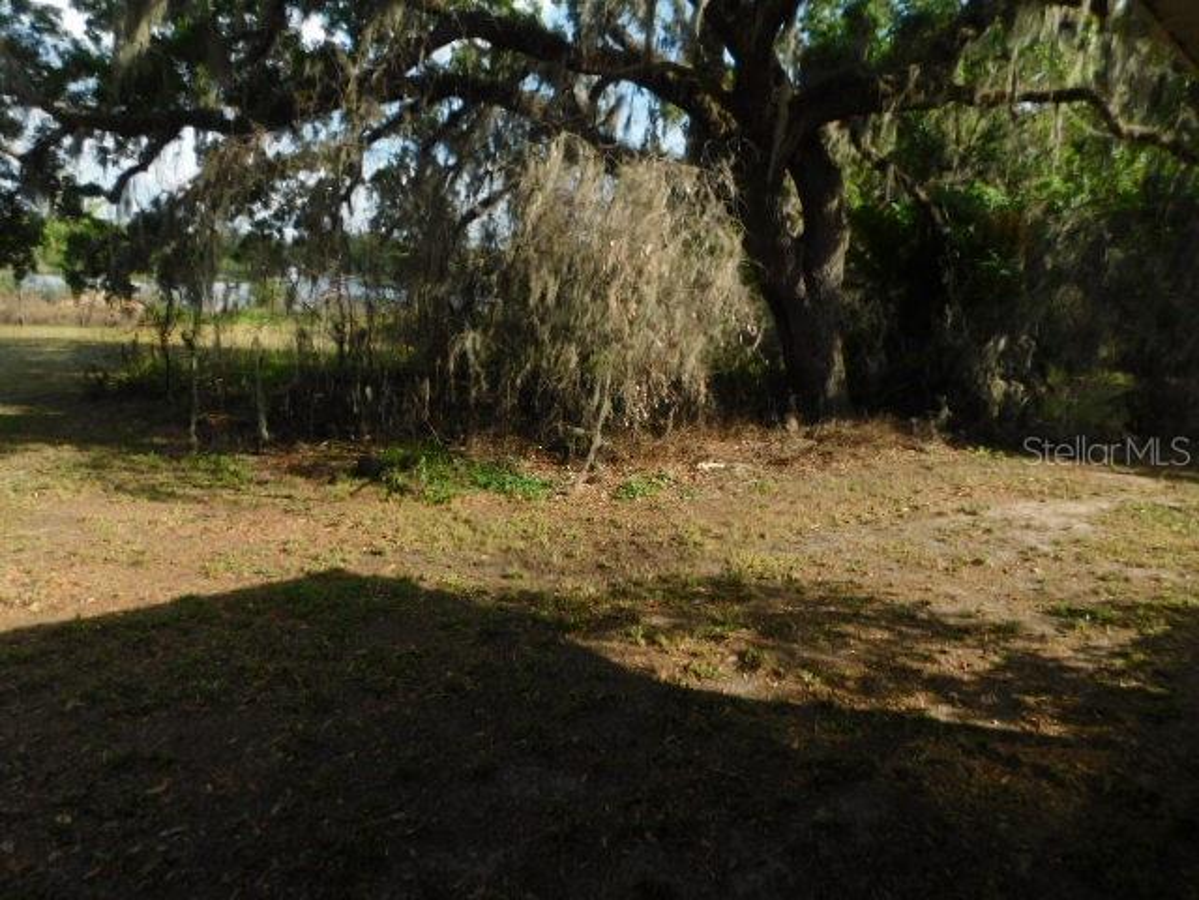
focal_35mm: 23
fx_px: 797
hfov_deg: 73.9
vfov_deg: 58.9
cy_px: 450
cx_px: 600
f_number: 3
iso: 125
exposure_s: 1/800
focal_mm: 4
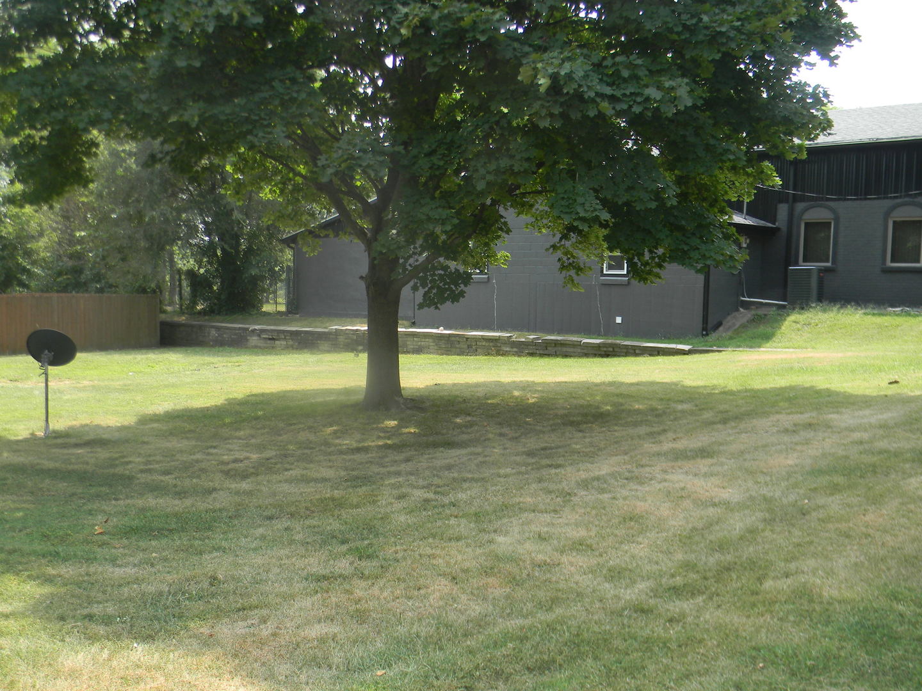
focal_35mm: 36
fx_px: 959
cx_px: 461
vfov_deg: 39.7
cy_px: 346
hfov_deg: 51.4
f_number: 3.7
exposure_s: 1/194
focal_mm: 6.4
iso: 80
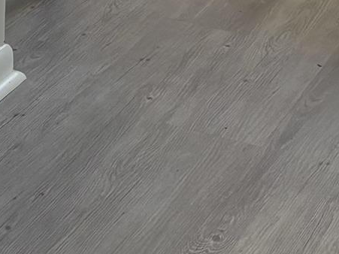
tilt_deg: -8.9
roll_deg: -1.2
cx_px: -310
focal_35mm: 177
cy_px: -295
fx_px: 1733
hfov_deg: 10.4
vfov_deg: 7.9
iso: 80
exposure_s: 1/60
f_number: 1.6
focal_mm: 5.96
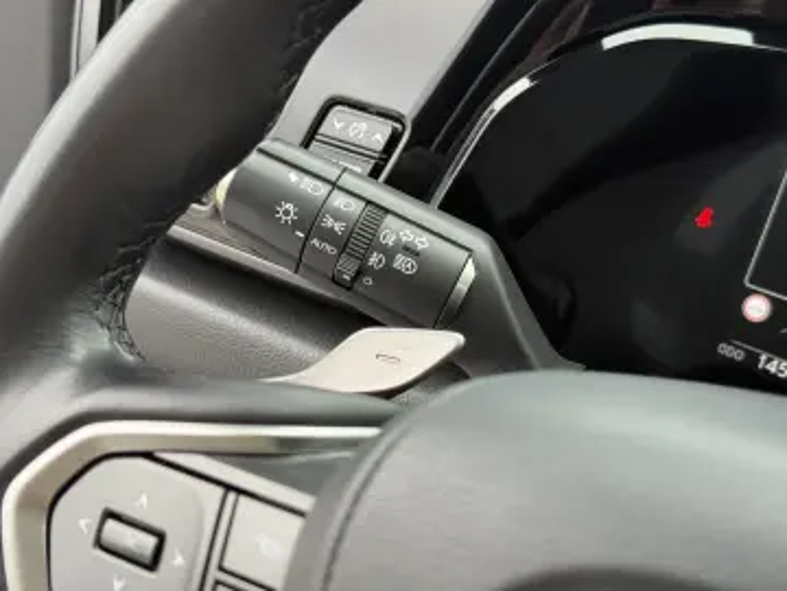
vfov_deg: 30.3
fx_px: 1091
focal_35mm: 48
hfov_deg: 39.7
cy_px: 296
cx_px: 394
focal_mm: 6.76
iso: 100
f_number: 1.78
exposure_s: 1/65
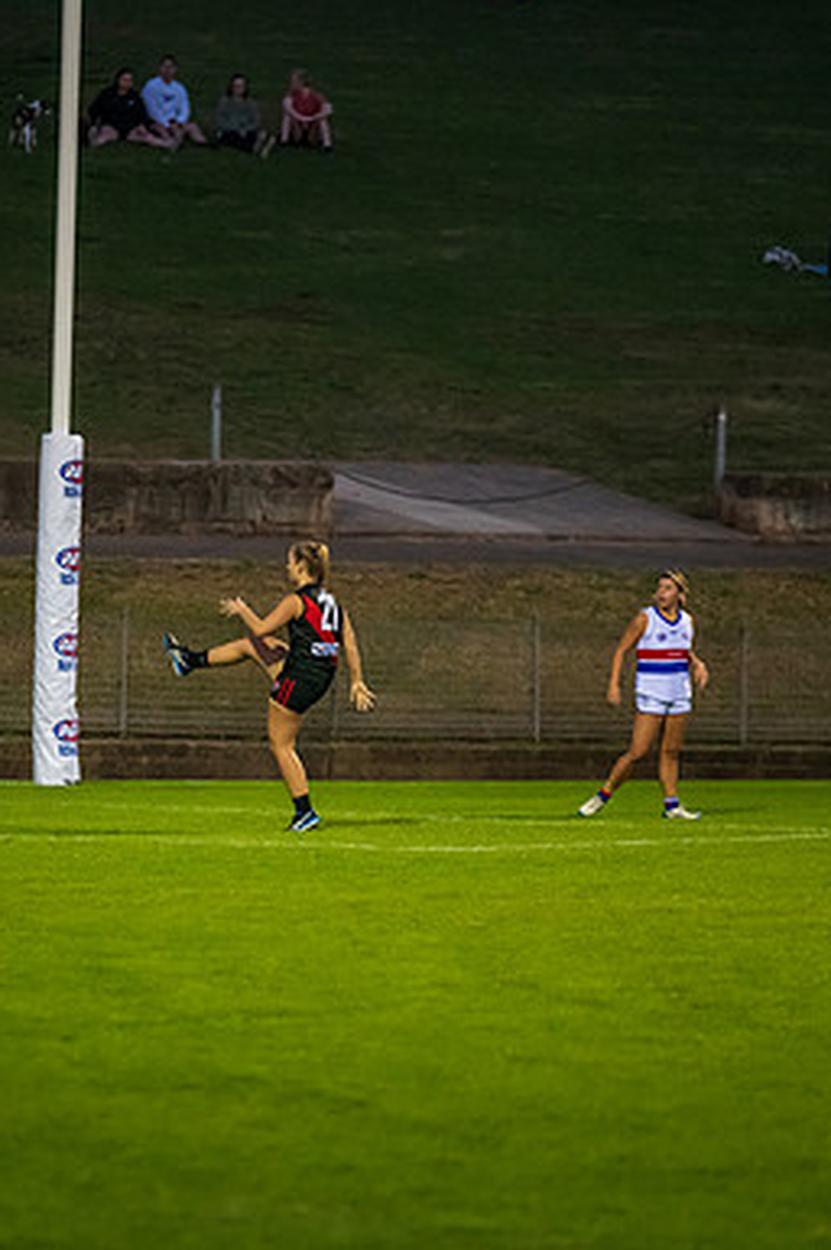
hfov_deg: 4.0
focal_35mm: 346
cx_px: 218
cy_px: 692
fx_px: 12001
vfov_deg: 6.0
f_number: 2.8
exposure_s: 1/800
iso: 3200
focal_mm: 200
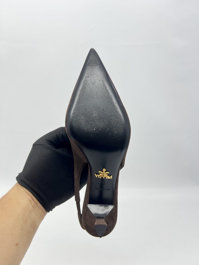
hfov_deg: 53.1
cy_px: 132
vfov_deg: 67.3
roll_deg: -0.1
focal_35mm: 26
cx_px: 100
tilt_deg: -18.6
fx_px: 199
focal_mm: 5.7
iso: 32
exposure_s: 1/105
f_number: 1.5
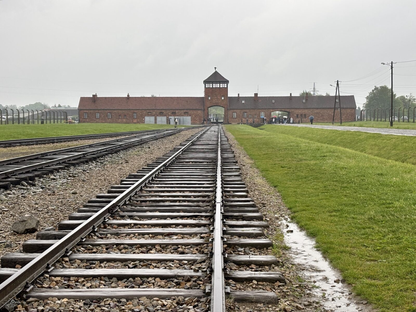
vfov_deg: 28.0
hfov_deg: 36.8
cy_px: 156
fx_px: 625
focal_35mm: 52
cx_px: 208
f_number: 1.6
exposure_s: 1/325
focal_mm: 5.96
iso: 32
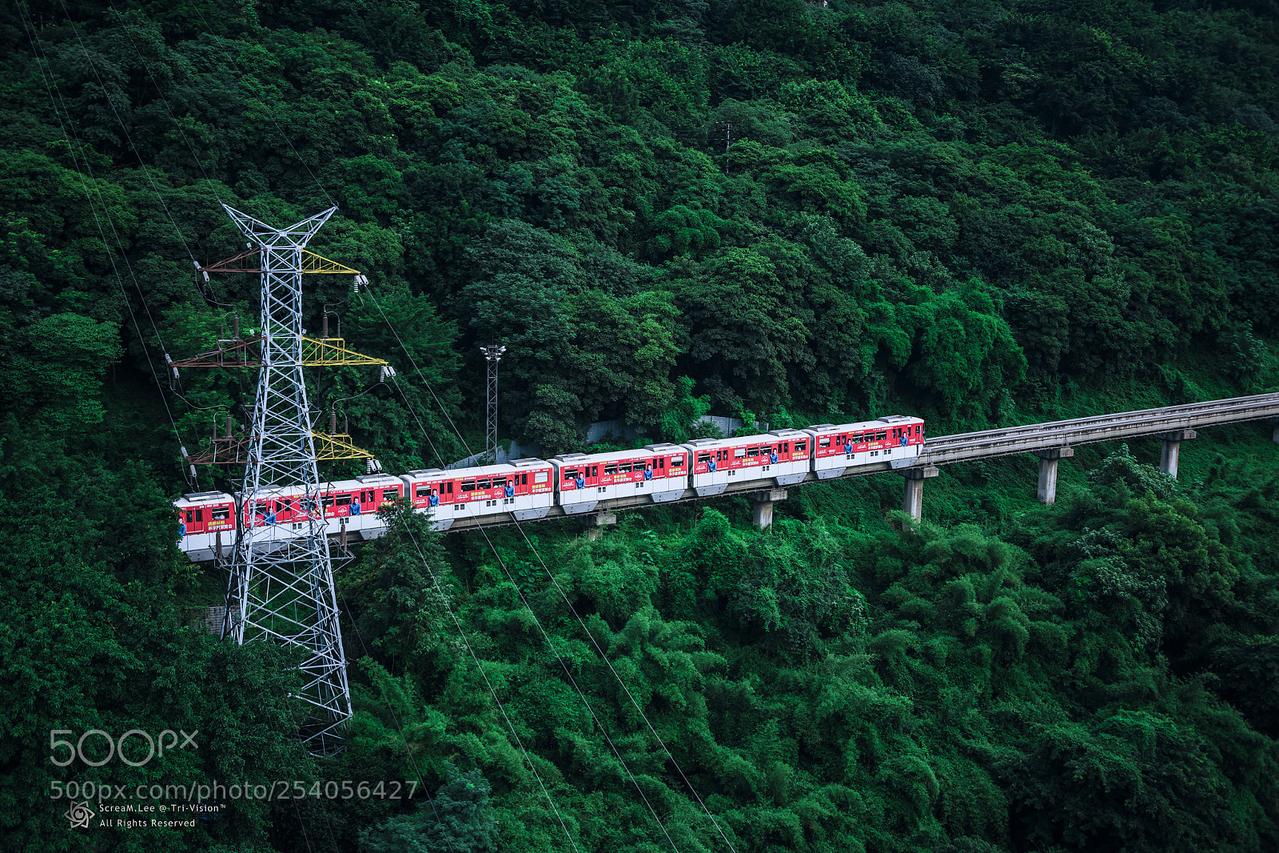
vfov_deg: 33.4
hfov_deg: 48.4
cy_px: 426
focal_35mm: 40
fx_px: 1422
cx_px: 640
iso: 400
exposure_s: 1/640
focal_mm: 40
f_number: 4
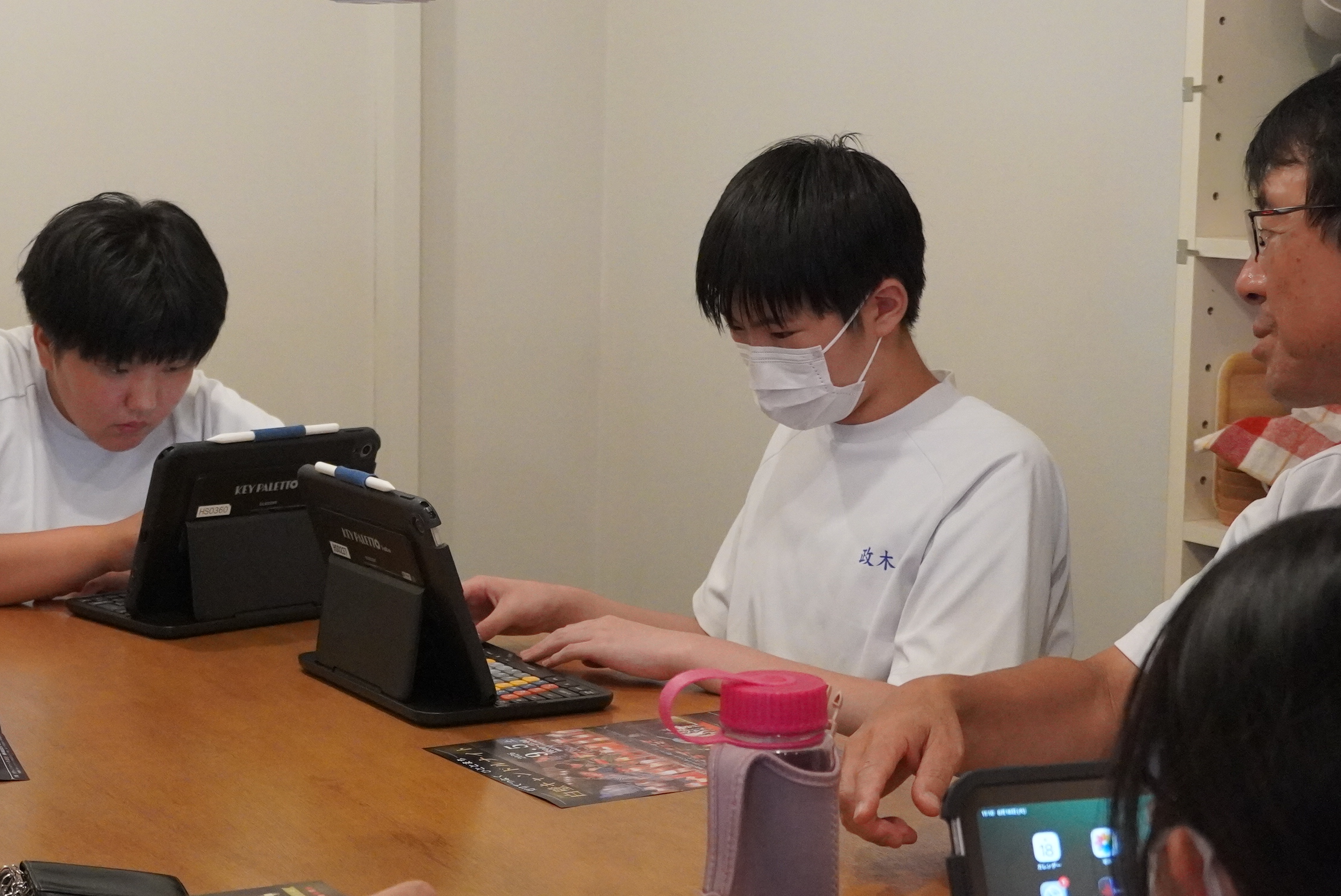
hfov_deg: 28.5
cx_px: 376
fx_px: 2606
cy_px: 444
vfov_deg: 19.5
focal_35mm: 70
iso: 3200
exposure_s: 1/160
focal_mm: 25
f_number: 4
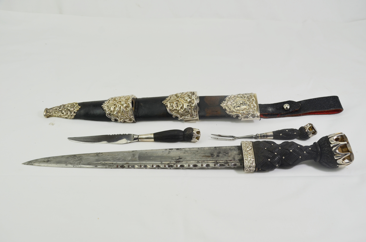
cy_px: 121
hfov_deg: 53.2
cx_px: 183
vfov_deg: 36.7
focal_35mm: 36
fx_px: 365
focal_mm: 24
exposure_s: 1/160
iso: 200
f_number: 6.3
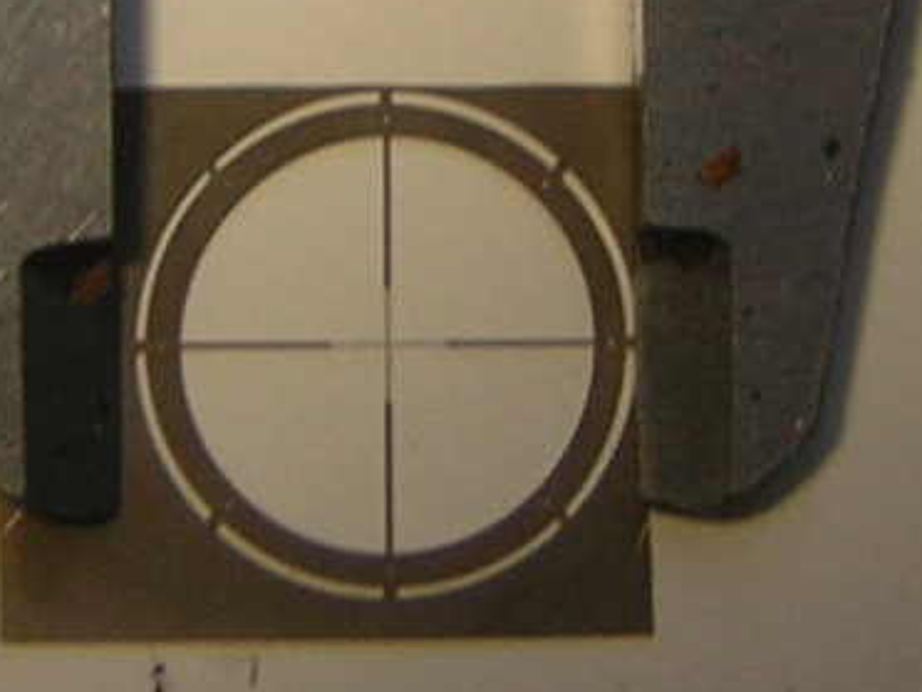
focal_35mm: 155
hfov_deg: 12.7
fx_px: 4128
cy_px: 107
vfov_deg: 9.5
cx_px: 503
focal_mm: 4.7
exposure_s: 1/68.1
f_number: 2.6
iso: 50
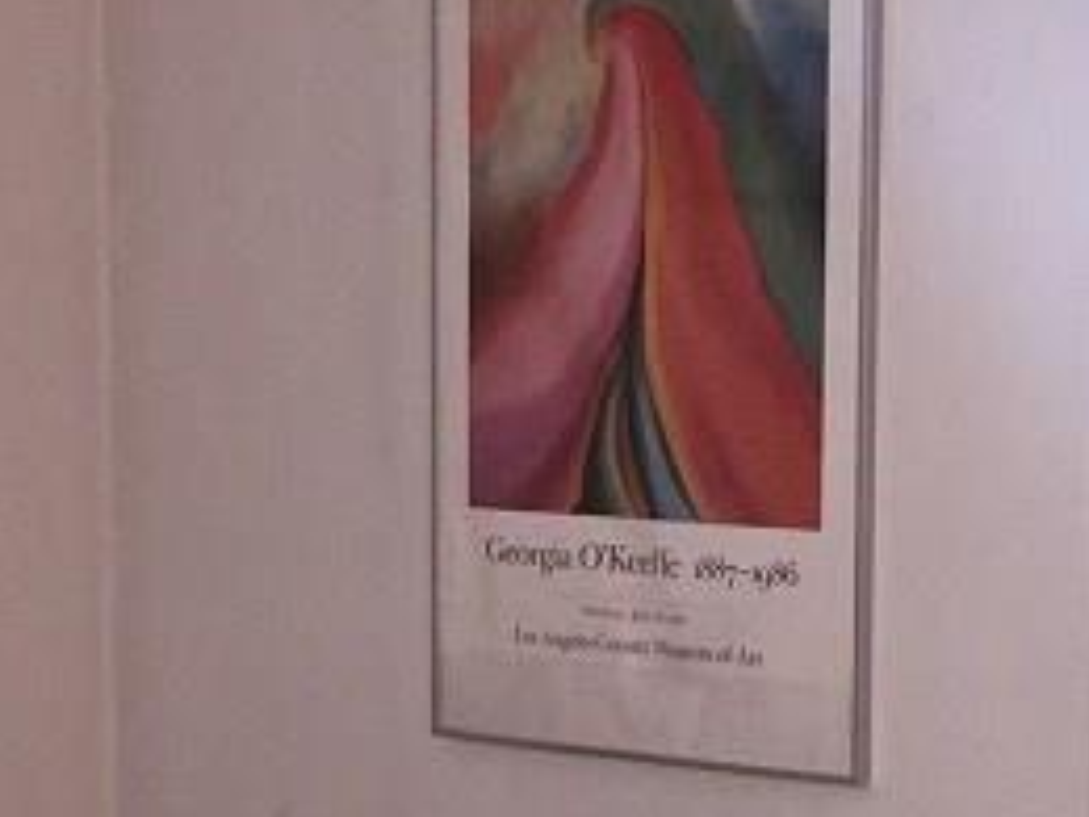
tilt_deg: -6.2
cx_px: 834
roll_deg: -1.2
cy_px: 633
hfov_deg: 17.2
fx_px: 3586
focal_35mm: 114
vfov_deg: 12.9
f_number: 2.2
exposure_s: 1/16
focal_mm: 4.15
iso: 200
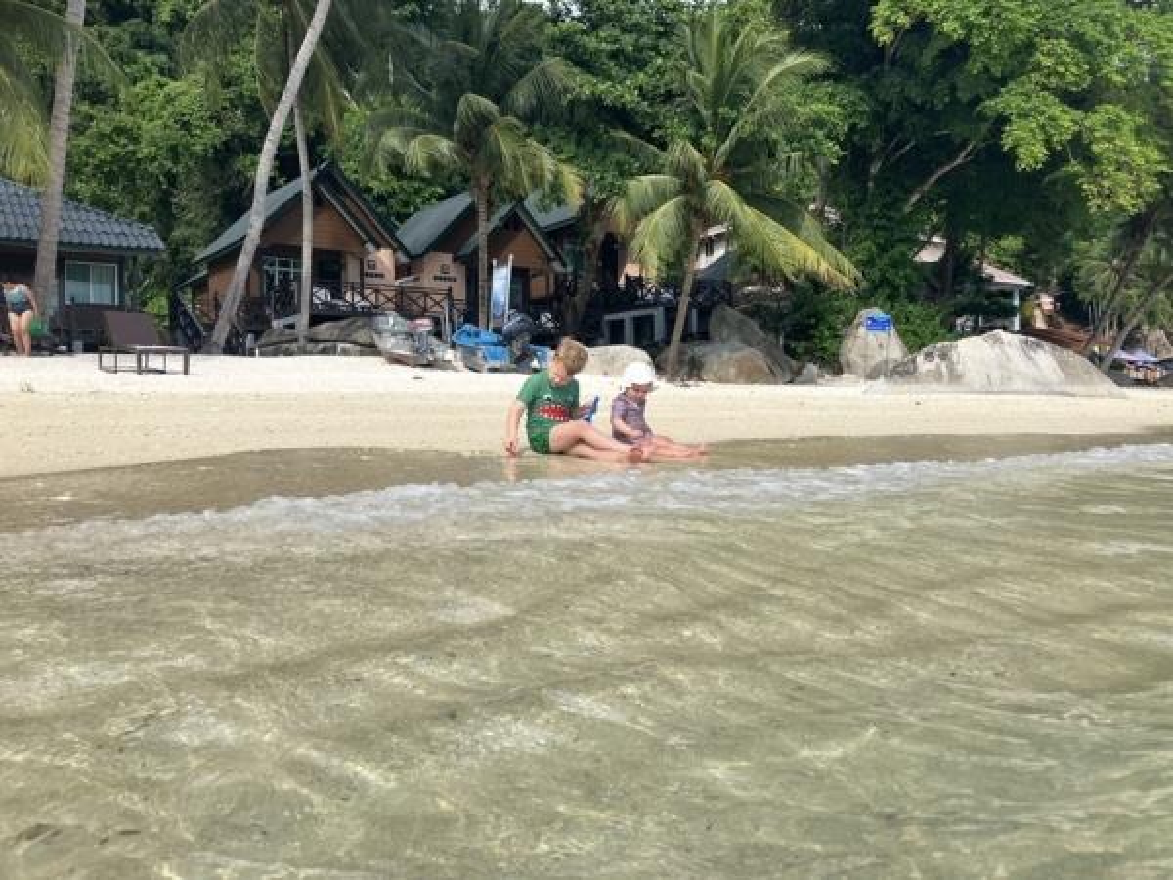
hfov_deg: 63.4
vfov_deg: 49.7
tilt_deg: +0.4
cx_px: 586
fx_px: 949
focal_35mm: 28
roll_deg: +0.5
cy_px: 440
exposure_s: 1/1736
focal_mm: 3.99
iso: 32
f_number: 1.8
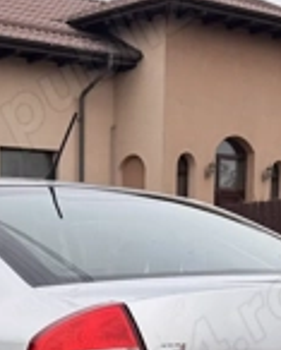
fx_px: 997
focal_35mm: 96
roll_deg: +0.5
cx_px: -17
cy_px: 415
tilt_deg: -7.1
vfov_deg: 18.9
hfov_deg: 15.7
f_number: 1.78
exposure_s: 1/715
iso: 80
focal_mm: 6.76
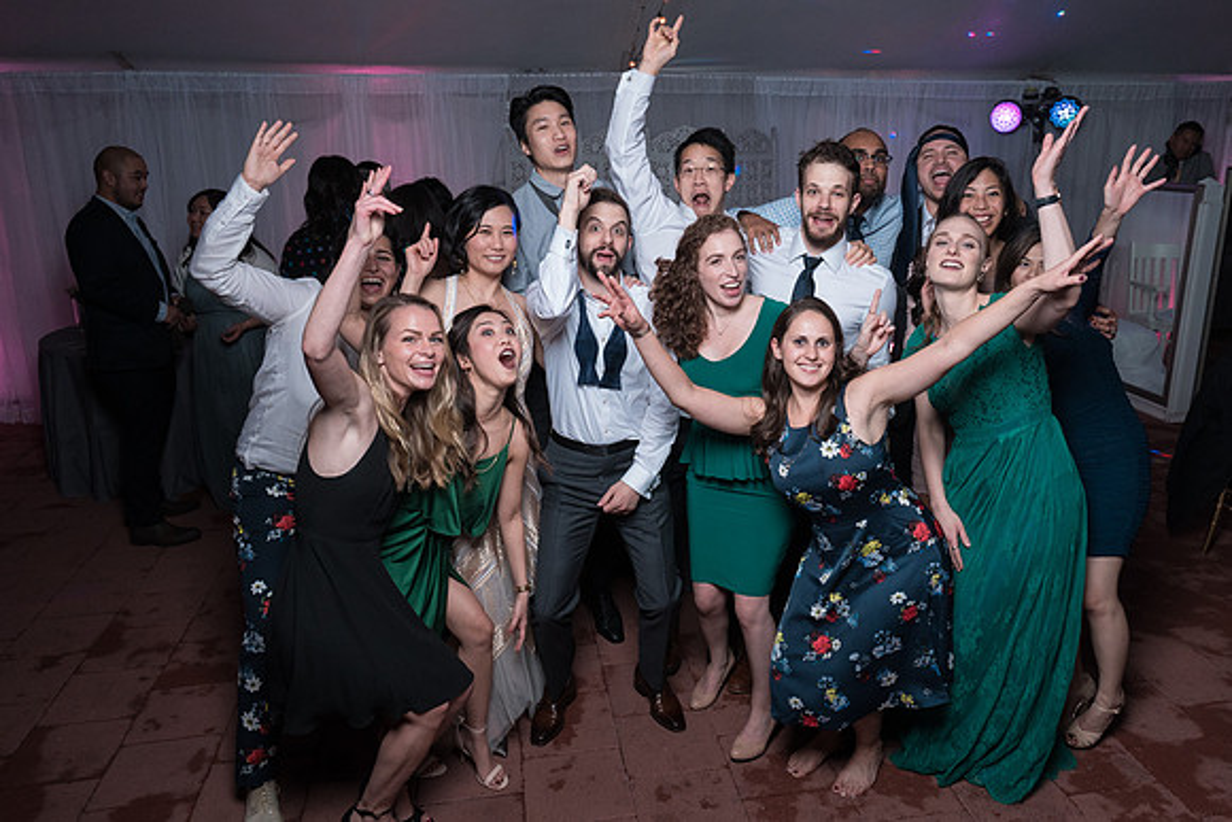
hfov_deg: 67.8
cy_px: 407
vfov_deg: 48.3
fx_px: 916
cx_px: 657
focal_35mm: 27
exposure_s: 1/200
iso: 2000
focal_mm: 24
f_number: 5.6
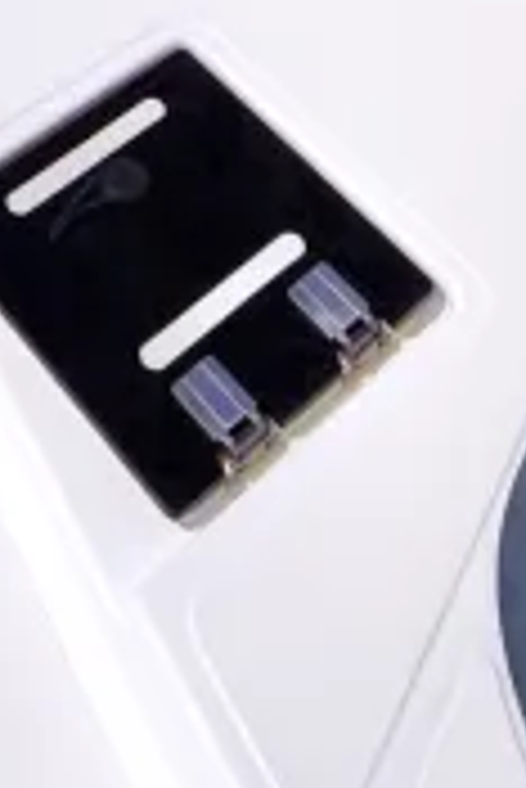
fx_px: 1684
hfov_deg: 17.2
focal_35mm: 77
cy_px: -718
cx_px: -54
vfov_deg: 18.7
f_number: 13
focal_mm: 15
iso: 200
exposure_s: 1/640
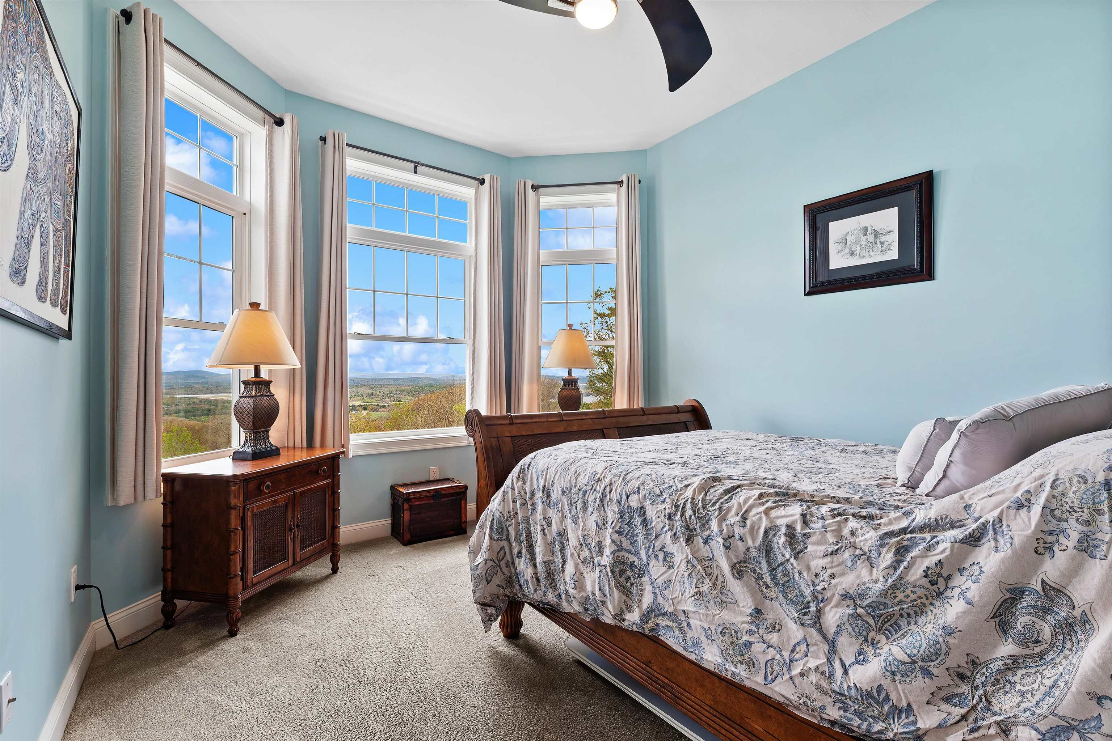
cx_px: 556
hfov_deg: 100.4
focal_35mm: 15
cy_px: 370
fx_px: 463
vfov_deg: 77.3
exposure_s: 1/15
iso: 320
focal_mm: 10
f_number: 9
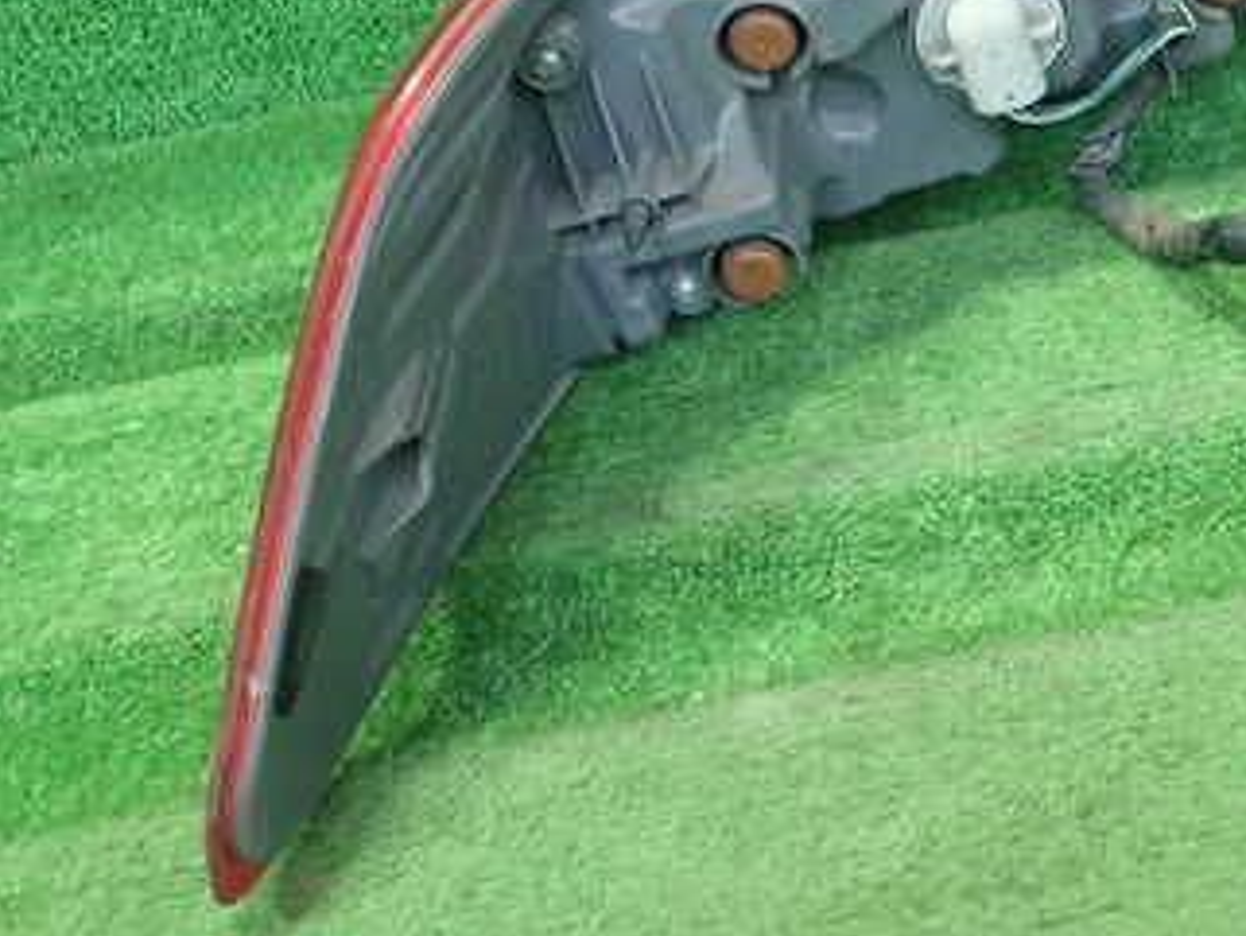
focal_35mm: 56
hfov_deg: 33.2
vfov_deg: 25.7
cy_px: 198
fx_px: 2016
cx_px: 1029
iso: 500
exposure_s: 1/125
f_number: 2.3
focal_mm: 5.5
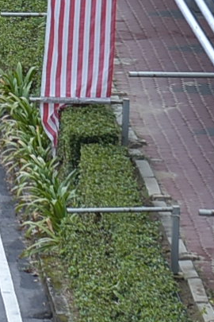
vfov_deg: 2.6
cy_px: -377
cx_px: -390
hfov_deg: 1.8
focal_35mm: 777
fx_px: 6928
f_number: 4.5
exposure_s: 1/320
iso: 125
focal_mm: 70
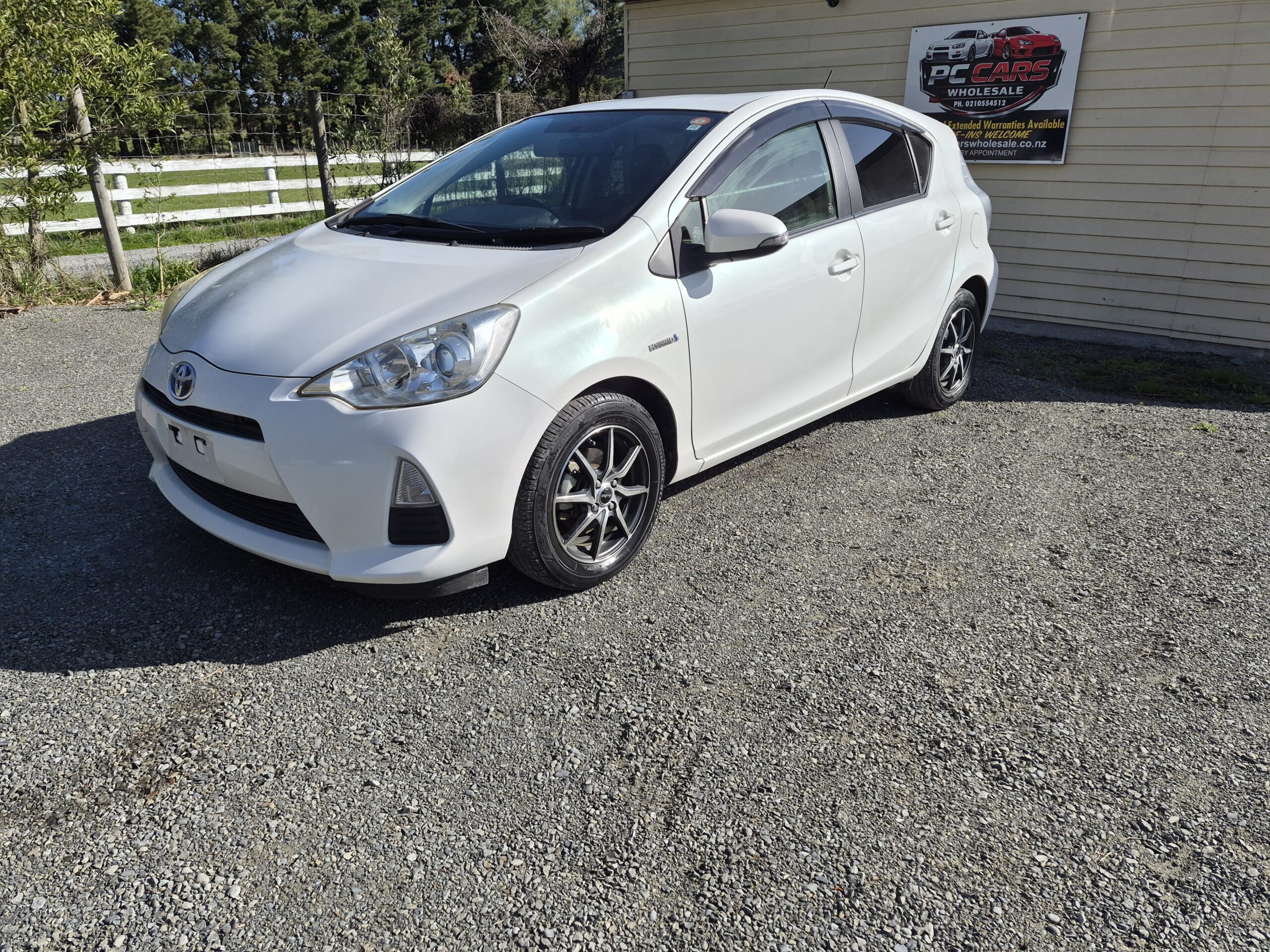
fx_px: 844
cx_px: 635
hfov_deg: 73.9
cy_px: 476
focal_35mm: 23
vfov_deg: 58.9
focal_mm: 5.4
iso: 80
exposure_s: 1/7696
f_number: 1.8
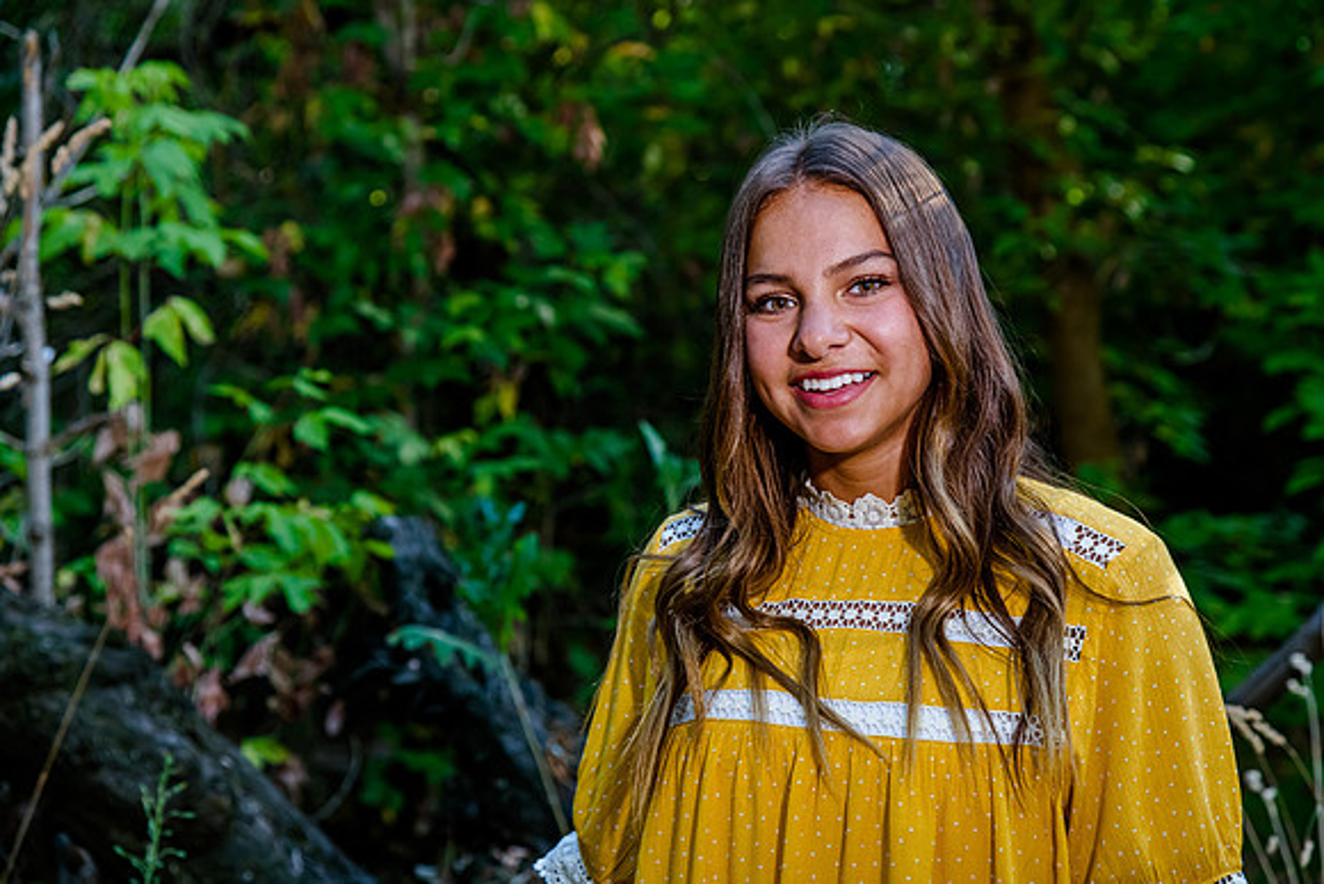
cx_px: 703
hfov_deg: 22.5
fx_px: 3335
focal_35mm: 91
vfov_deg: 15.1
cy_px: 444
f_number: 5
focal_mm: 85
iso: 800
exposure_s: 1/250
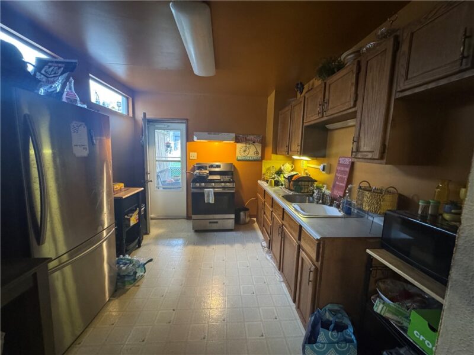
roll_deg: -1.8
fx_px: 192
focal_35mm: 14
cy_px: 178
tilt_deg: -9.1
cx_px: 237
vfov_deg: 85.7
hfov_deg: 102.1
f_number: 2.2
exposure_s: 1/60
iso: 800
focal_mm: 2.22
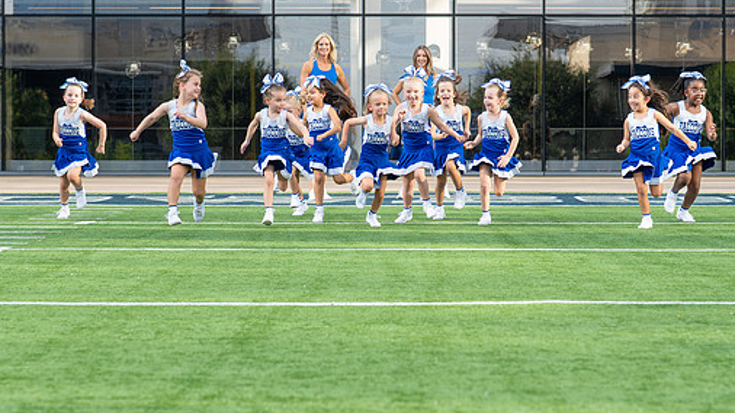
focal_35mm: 131
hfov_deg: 16.4
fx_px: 2552
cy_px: 198
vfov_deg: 9.2
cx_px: 356
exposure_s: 1/1000
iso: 125
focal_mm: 50
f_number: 2.8
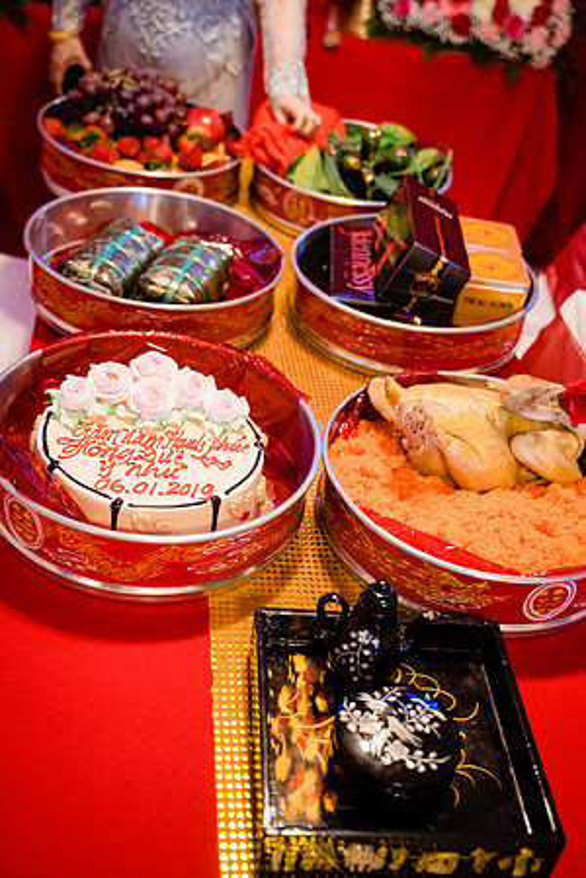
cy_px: 439
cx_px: 293
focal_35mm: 40
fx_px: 977
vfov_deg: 48.5
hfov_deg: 33.4
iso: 2500
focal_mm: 40
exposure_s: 1/125
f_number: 2.8
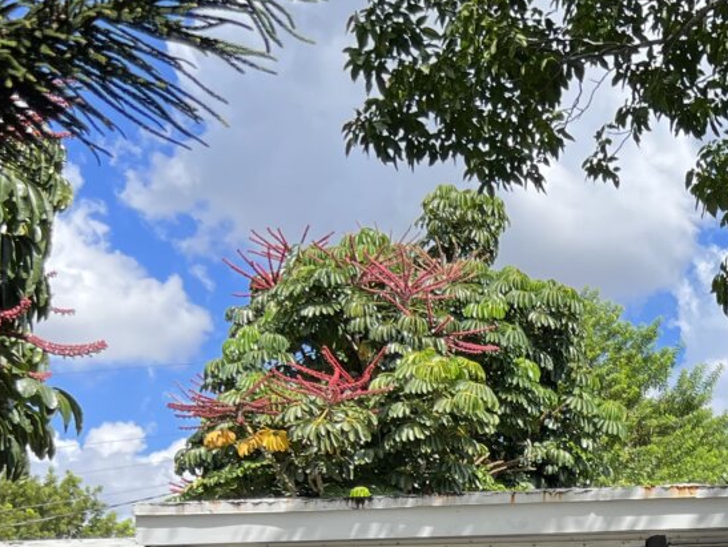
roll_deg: +0.6
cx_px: 797
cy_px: 677
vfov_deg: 18.3
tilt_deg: +2.4
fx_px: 1599
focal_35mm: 76
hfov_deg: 24.0
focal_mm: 5.7
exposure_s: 1/1724
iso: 50
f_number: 1.5
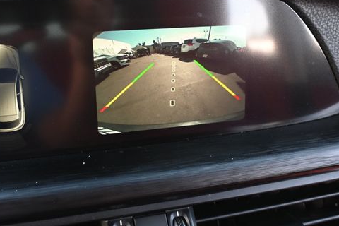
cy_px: 95
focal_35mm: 45
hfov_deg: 43.6
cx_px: 171
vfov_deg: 29.8
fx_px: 424
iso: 450
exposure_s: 1/125
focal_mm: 22.5
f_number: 4
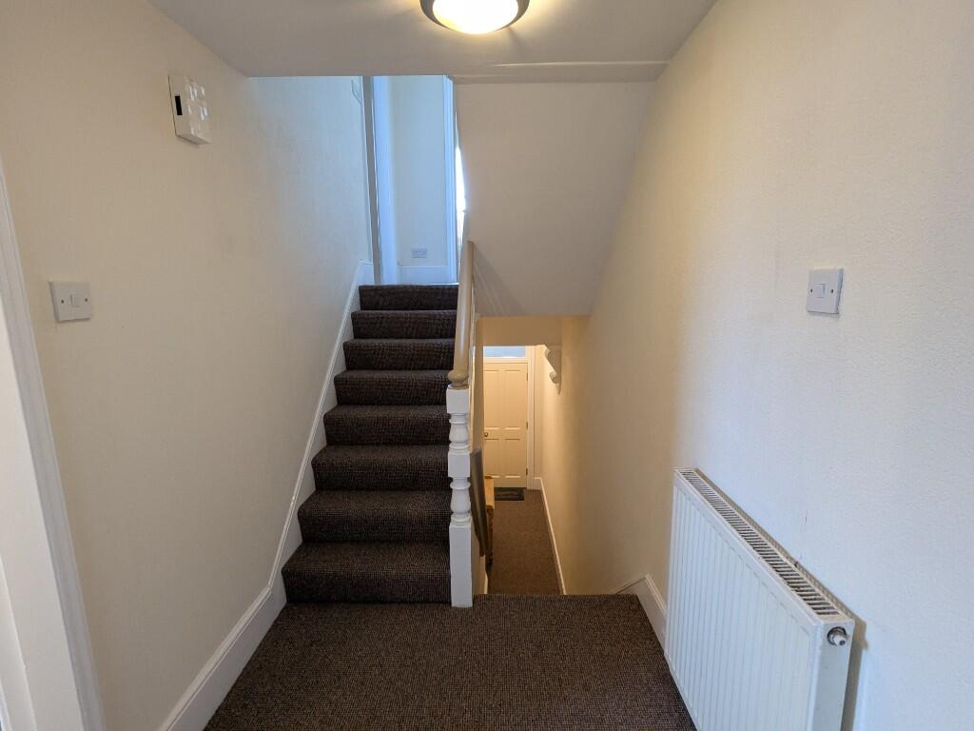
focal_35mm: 16
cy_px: 366
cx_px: 487
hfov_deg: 94.5
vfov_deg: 78.1
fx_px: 450
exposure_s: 1/25
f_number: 2.2
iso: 178
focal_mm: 2.35
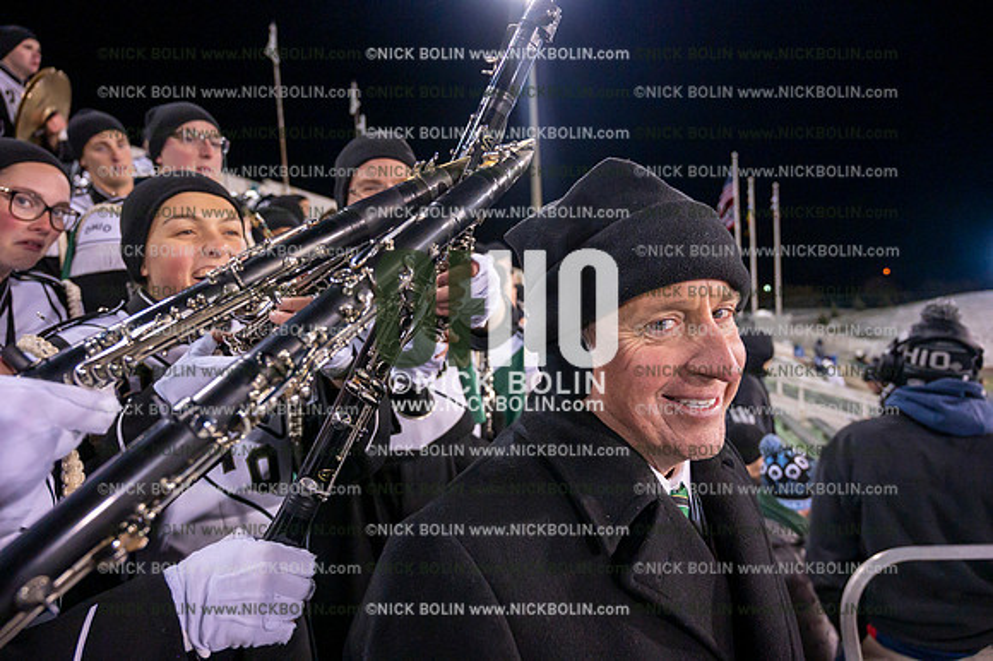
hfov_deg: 73.8
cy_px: 330
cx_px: 496
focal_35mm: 24
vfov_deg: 53.1
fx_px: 662
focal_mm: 24
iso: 5000
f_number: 4.5
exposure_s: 1/640
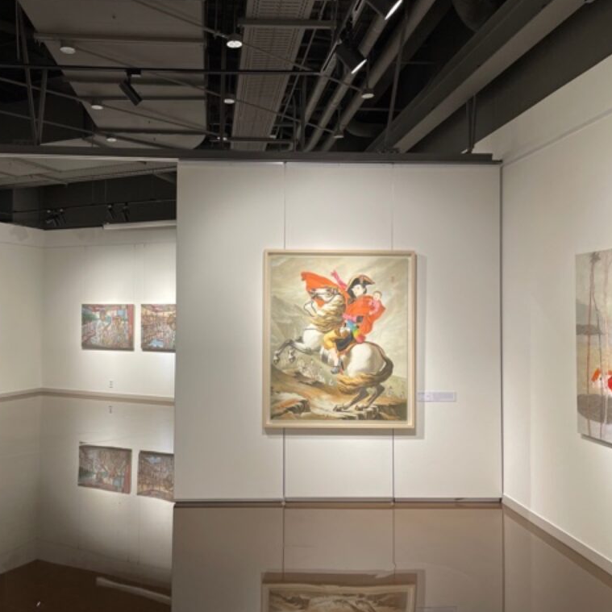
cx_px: 234
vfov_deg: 52.5
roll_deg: -0.3
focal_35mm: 31
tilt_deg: +1.5
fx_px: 620
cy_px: 304
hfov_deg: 52.0
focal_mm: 4.2
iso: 125
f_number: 1.6
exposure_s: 1/120
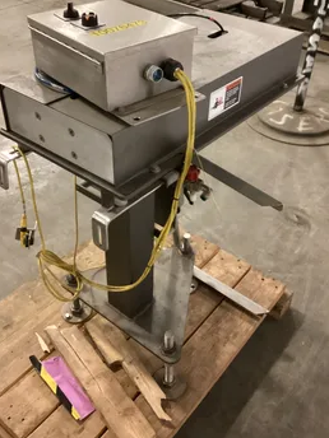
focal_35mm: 36
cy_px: 194
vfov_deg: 51.2
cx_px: 158
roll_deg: -0.3
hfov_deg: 39.7
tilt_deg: -37.3
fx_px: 456
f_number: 2.4
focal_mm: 3.3
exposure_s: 1/30
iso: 640
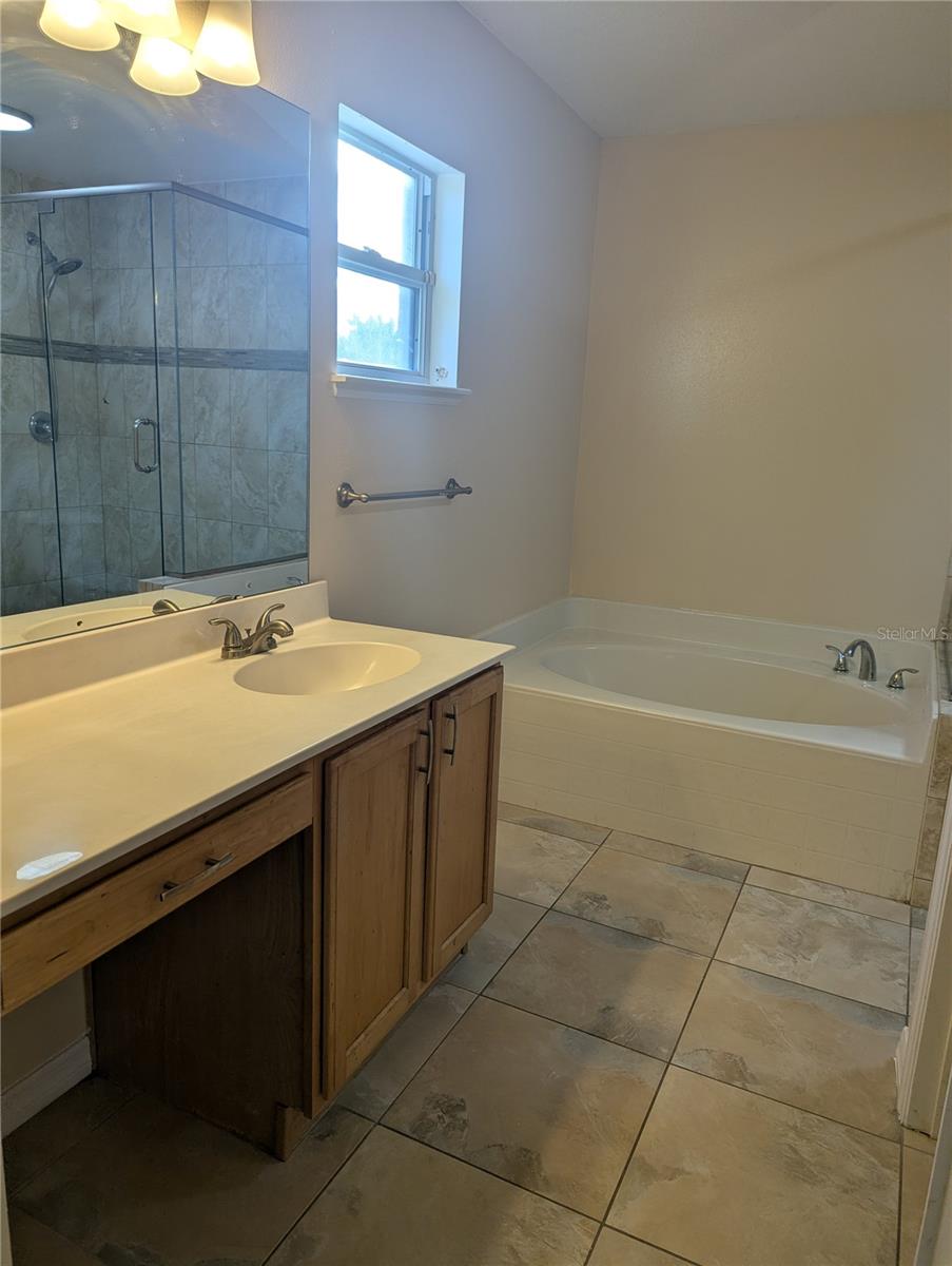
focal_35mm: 24
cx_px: 476
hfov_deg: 56.9
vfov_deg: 71.5
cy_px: 633
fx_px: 878
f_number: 1.85
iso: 41
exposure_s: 1/125
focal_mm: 6.81
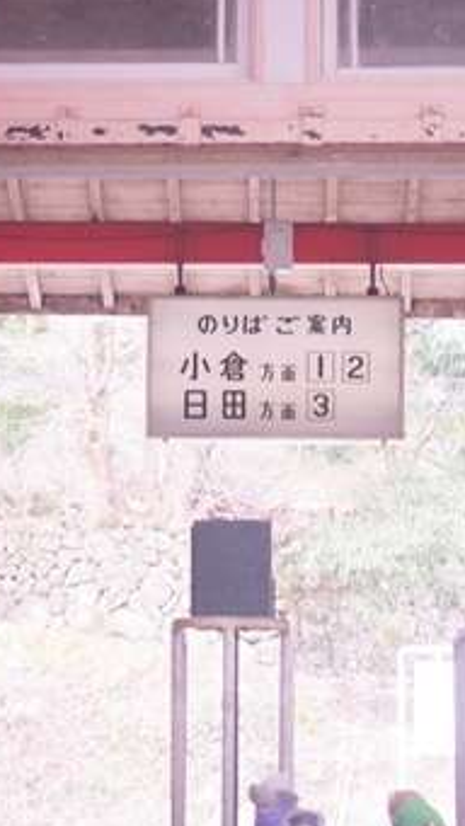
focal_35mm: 115
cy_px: 470
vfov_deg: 18.6
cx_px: 254
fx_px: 2519
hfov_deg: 10.5
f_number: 4.5
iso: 320
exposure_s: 1/15
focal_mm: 45
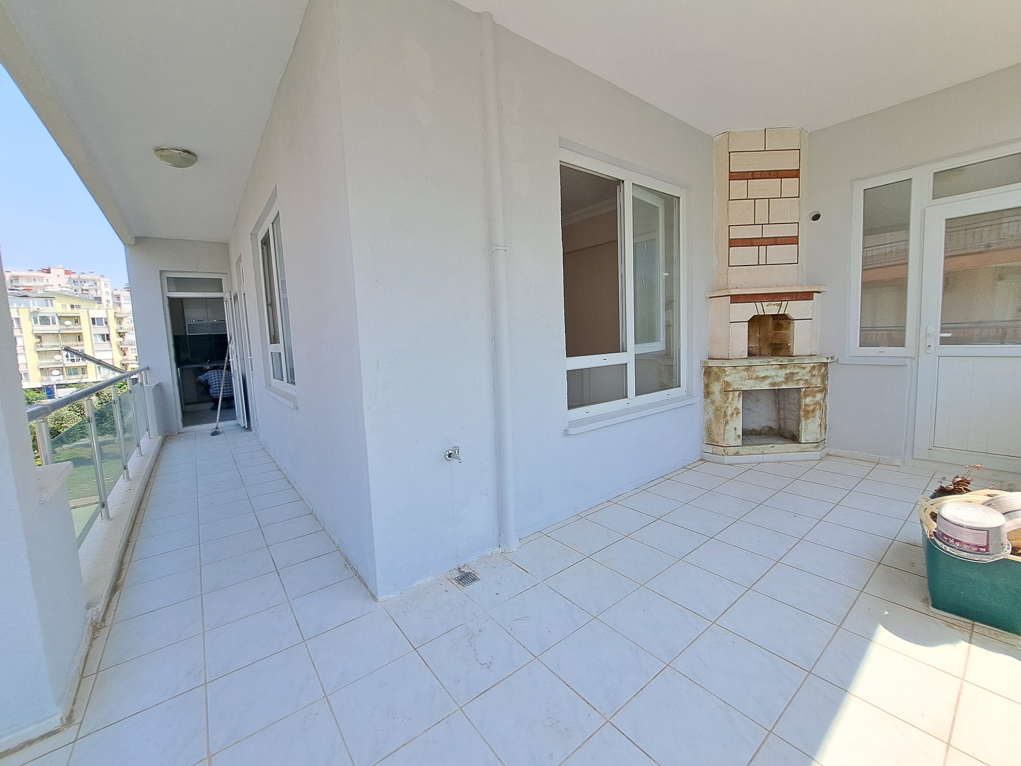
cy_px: 383
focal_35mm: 13
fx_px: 383
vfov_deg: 89.9
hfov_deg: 106.2
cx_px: 510
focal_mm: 1.74
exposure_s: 1/717
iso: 50
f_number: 2.2
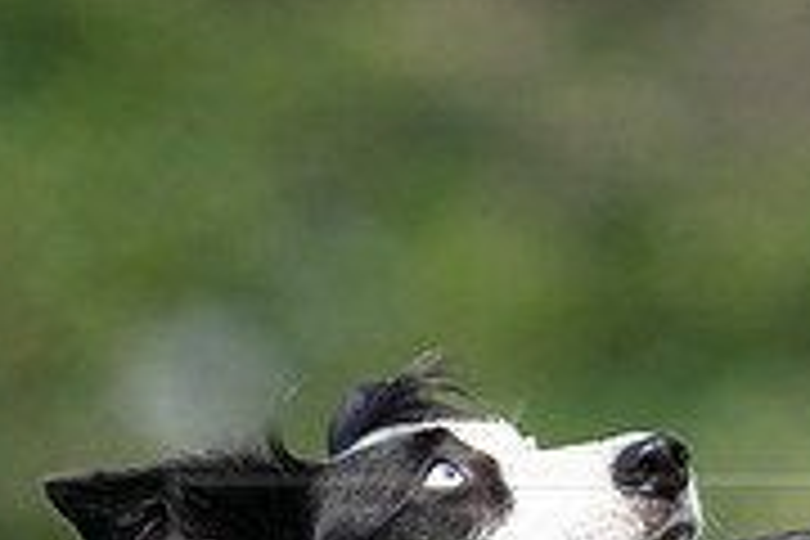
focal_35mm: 1843
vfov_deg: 0.7
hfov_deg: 1.1
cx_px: 598
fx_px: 41464
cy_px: 700
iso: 1600
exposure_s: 1/4000
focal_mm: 571
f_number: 6.3
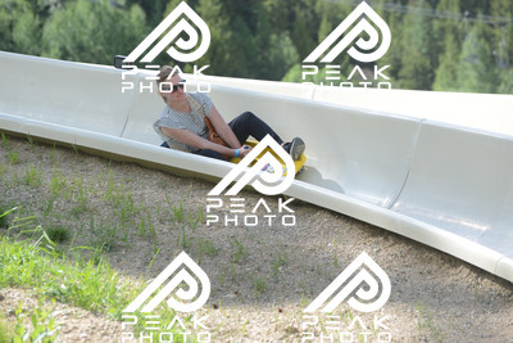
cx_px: 256
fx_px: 2780
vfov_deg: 7.0
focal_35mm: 195
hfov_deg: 10.5
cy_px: 172
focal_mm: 195
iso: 1100
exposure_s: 1/1250
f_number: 6.3
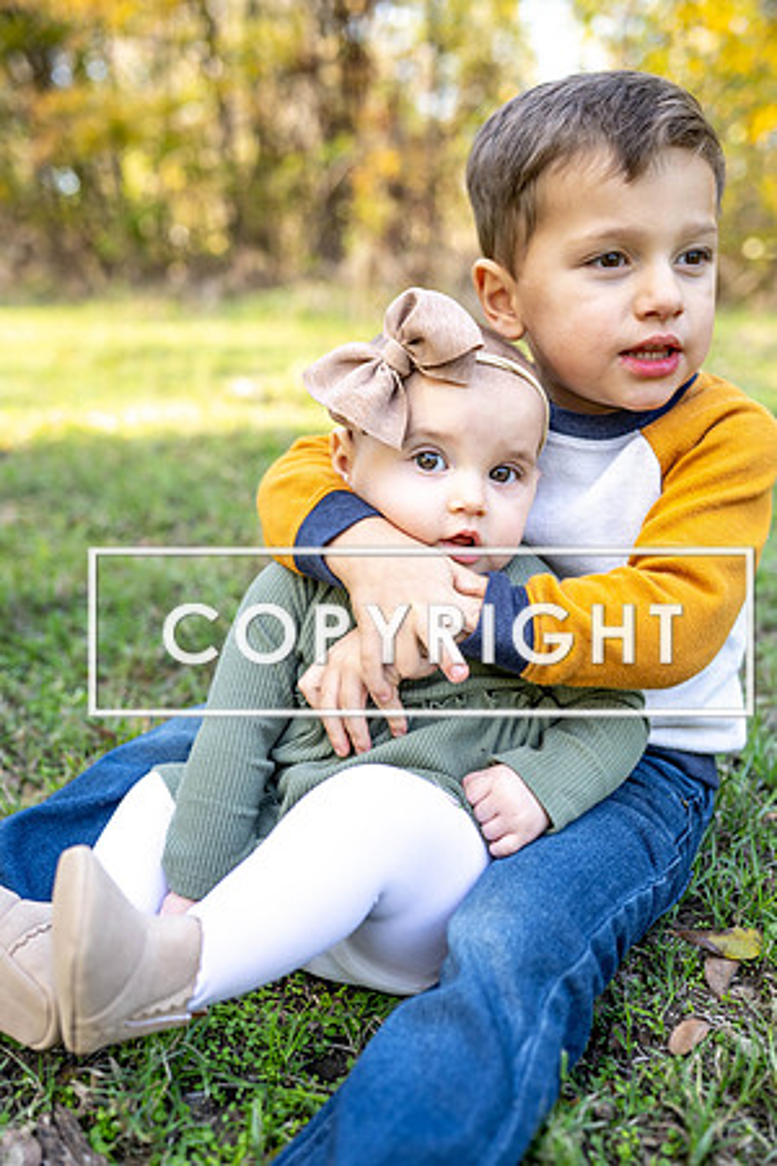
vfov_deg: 54.4
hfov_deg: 37.9
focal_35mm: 35
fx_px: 1133
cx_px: 388
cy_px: 583
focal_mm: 35
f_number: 2.8
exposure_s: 1/160
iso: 160
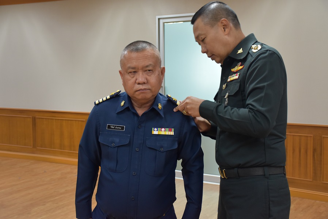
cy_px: 110
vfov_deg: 28.1
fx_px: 438
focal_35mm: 48
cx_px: 164
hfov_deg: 41.1
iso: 1250
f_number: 4
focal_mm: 32
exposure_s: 1/60
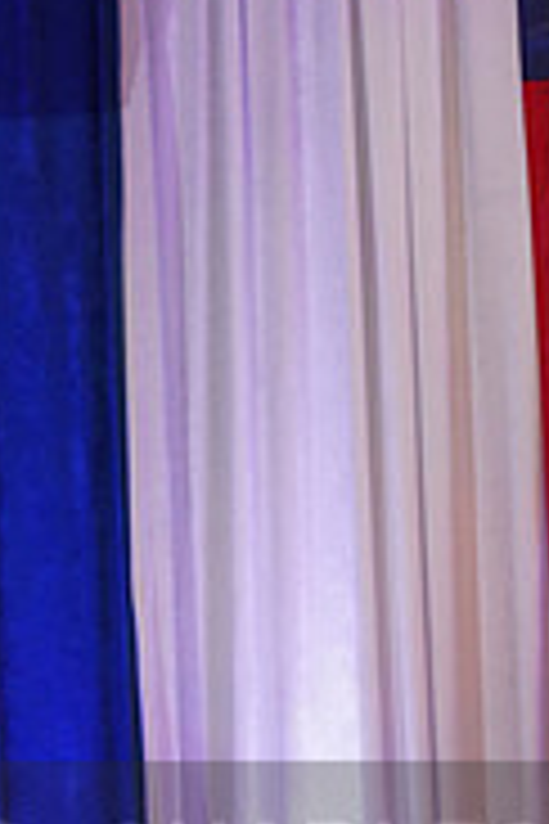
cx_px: 376
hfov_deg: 4.1
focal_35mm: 332
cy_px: 914
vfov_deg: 6.2
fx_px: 7594
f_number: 5.6
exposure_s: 1/160
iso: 2000
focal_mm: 105
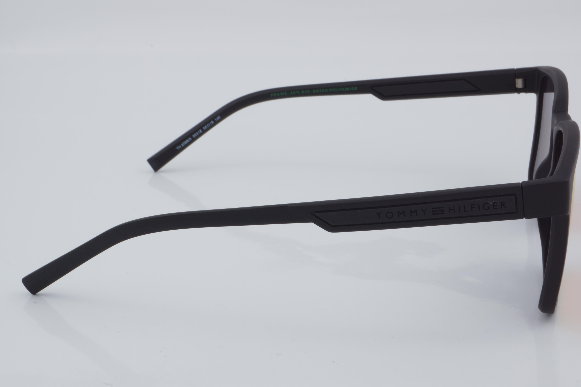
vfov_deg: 17.9
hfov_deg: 26.7
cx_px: 294
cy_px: 196
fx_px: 1226
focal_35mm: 76
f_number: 32
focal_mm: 50
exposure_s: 1/4
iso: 100
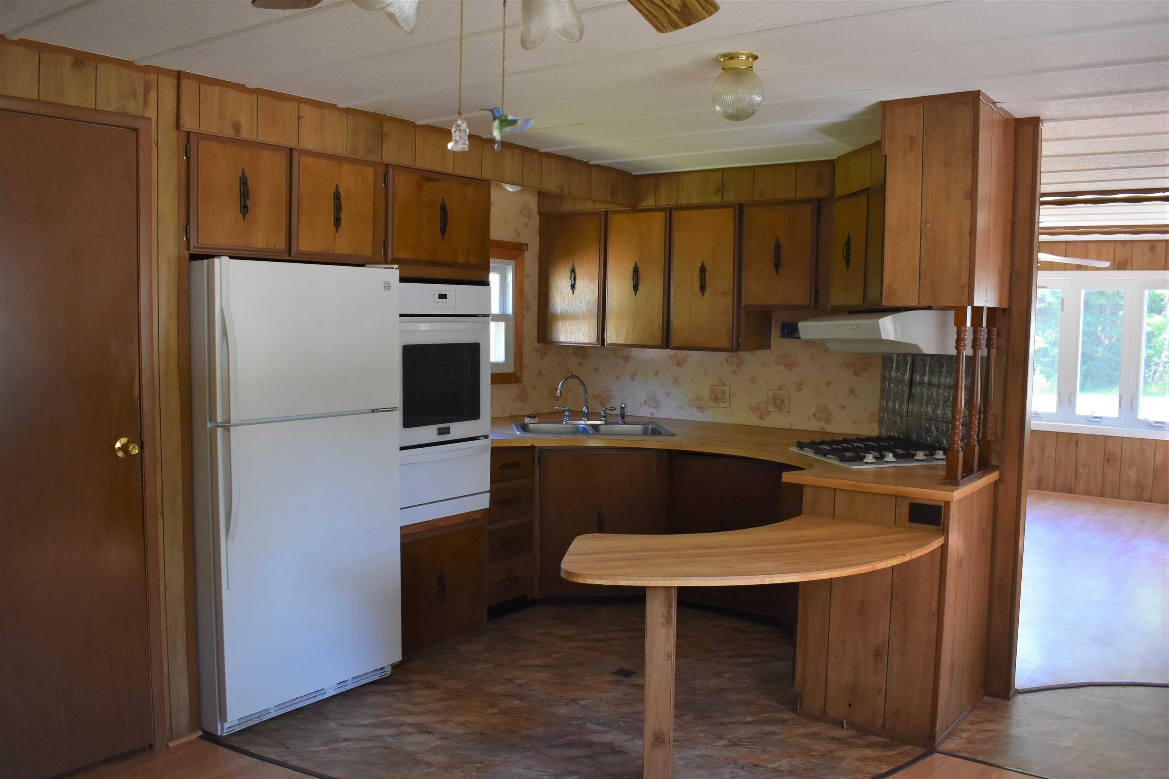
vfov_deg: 47.9
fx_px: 877
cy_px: 390
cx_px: 584
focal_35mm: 27
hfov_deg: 67.4
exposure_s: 1/100
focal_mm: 18
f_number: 5
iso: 800
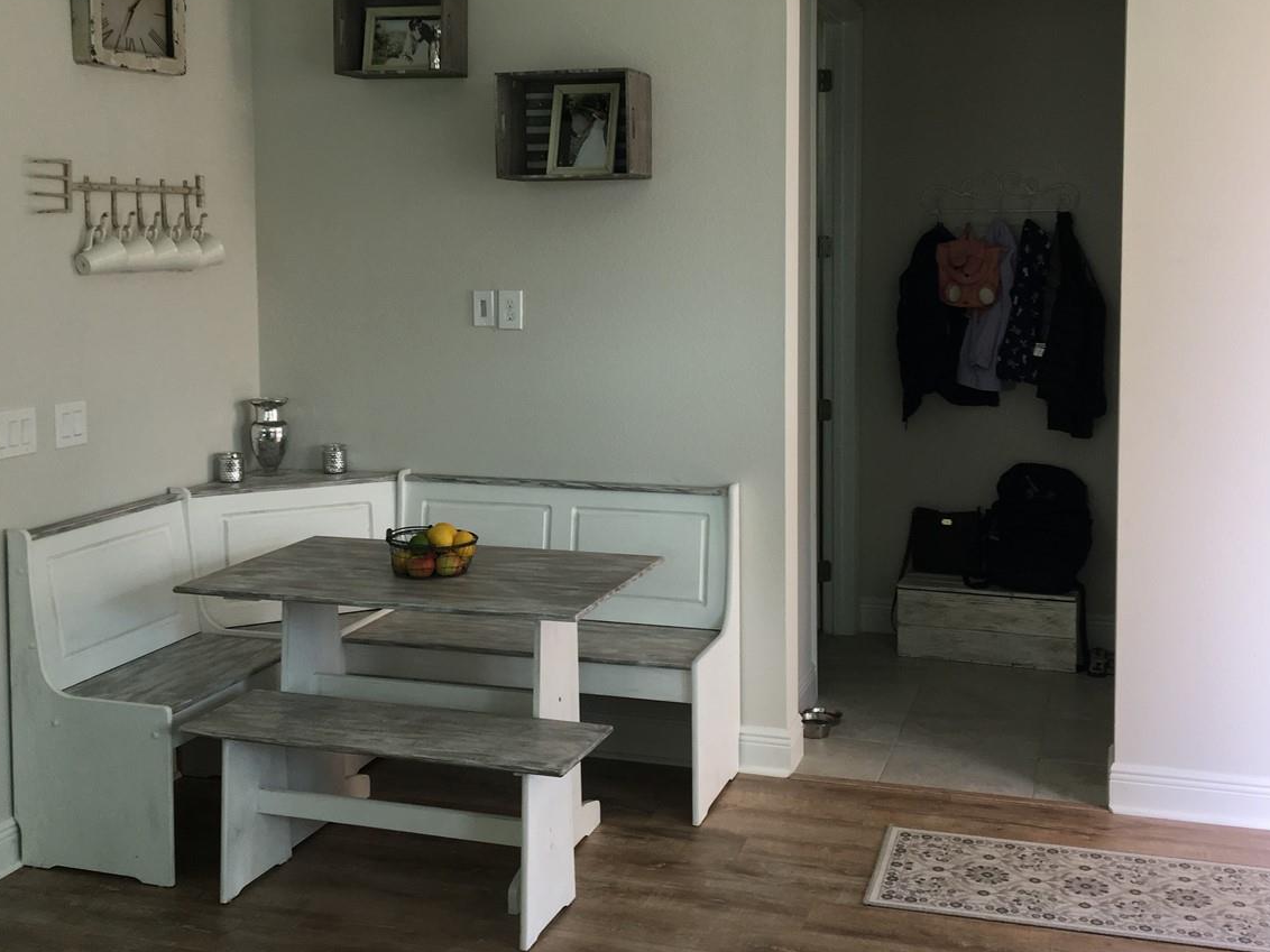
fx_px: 1504
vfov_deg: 34.9
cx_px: 638
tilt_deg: -4.3
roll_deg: +1.2
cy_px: 334
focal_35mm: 41
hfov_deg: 45.8
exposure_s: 1/60
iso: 32
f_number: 2.2
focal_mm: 4.15
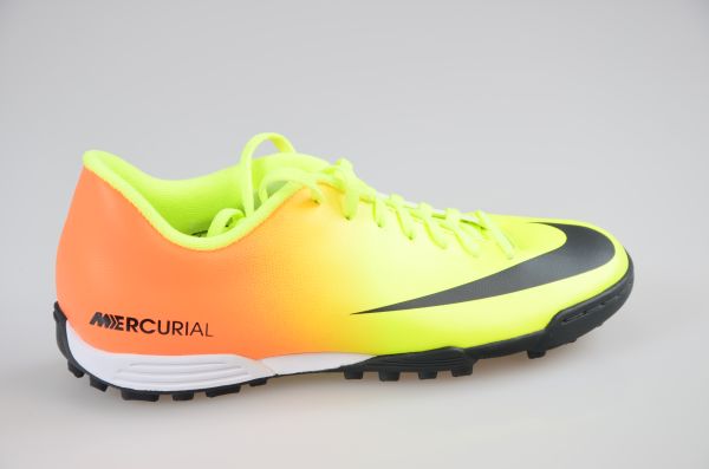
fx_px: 2358
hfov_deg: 17.1
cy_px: 234
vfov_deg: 11.4
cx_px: 354
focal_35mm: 120
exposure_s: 1/8
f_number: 8
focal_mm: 80
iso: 100
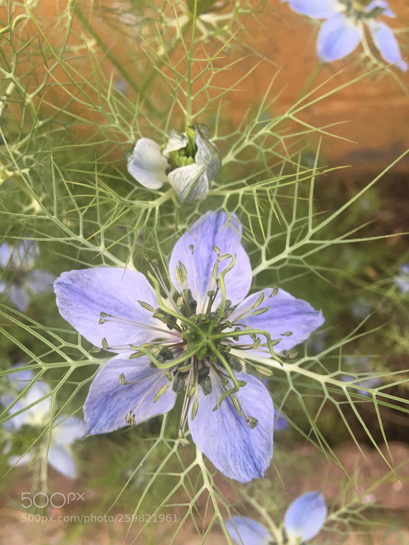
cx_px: 204
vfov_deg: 61.7
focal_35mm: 29
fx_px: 457
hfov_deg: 48.2
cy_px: 272
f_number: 2.2
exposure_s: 1/33
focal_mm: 4.15
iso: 25
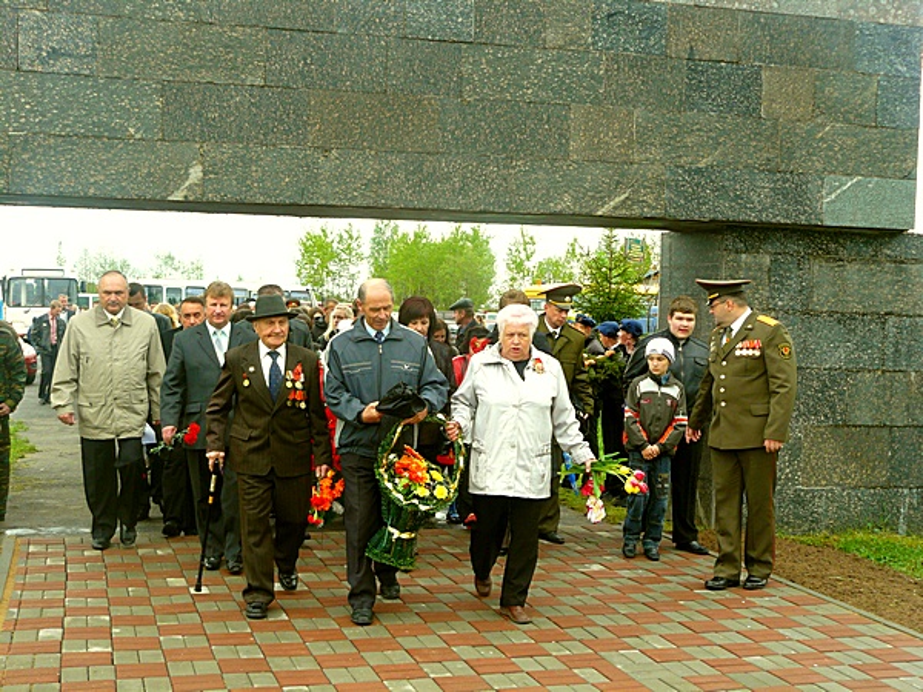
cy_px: 346
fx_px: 1280
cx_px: 462
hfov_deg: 39.7
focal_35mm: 48
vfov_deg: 30.3
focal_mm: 8
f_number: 4
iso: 100
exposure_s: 1/100
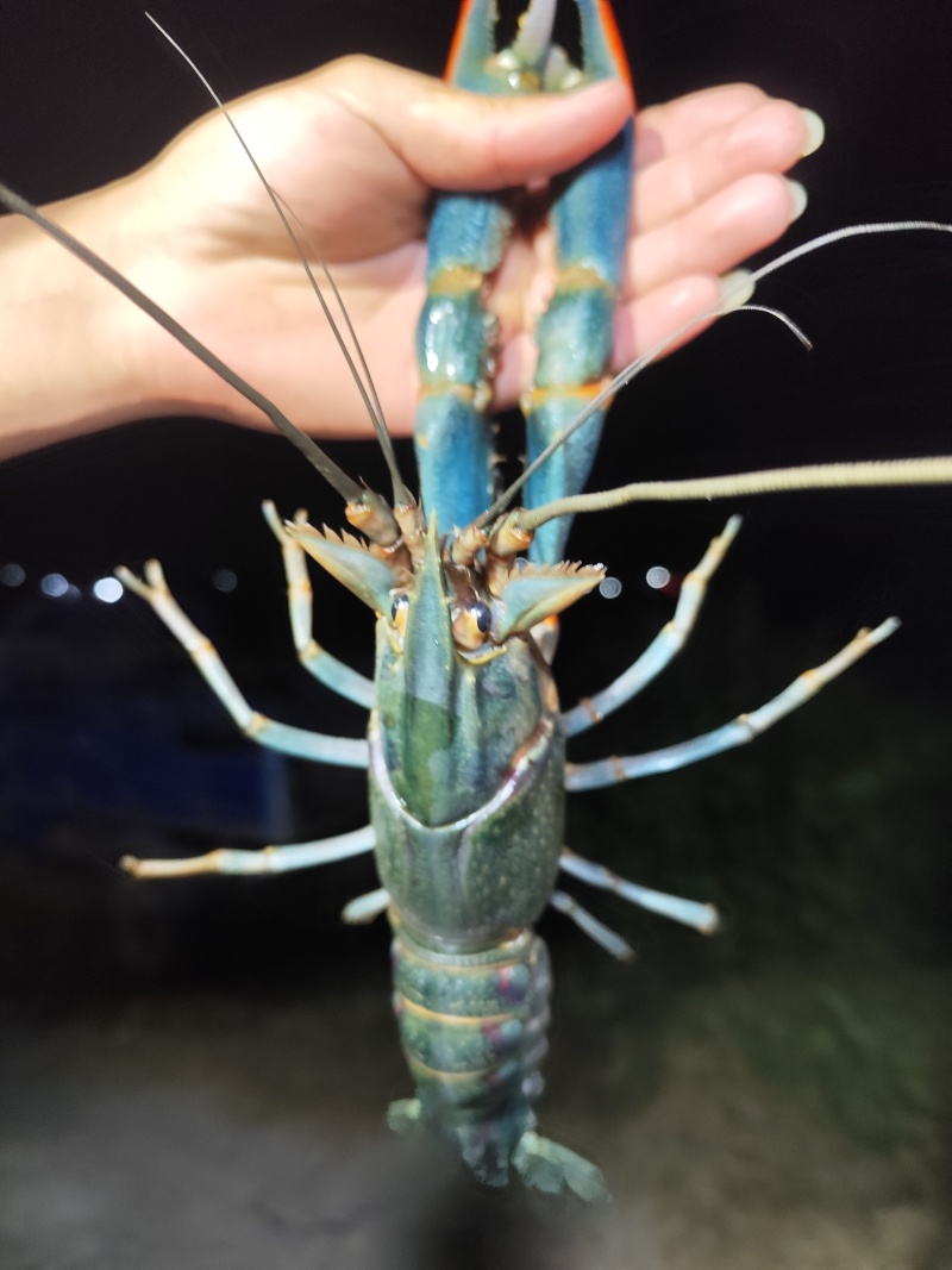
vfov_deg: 73.9
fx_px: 844
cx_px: 476
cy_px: 635
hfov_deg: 58.9
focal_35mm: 23
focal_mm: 6.14
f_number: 1.65
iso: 500
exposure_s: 1/25
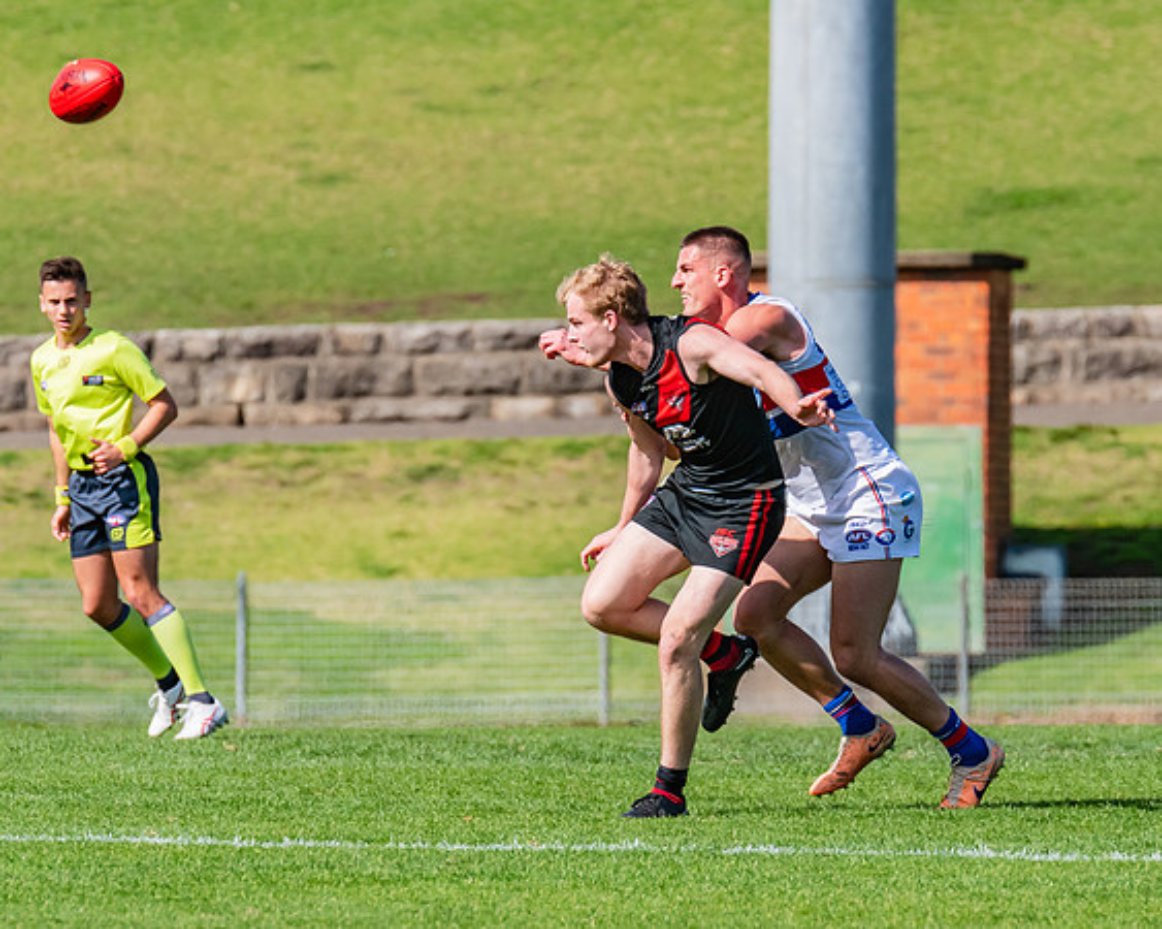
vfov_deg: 2.3
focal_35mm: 674
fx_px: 23158
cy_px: 487
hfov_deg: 2.9
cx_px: 523
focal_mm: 420
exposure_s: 1/1600
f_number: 10
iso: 800
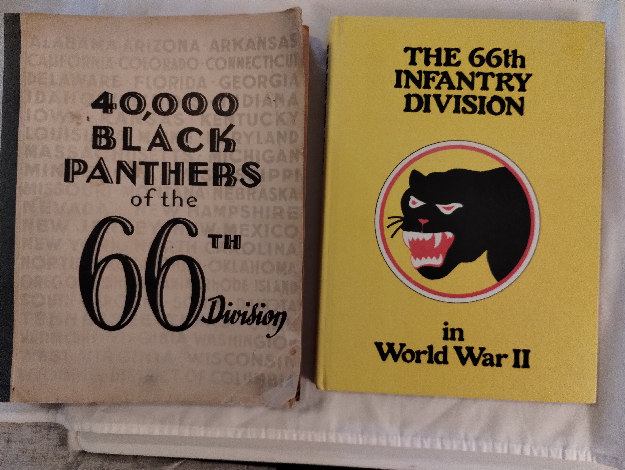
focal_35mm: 28
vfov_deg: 49.9
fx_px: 506
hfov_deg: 63.4
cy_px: 235
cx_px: 312
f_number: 1.8
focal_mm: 4.27
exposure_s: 1/30
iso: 722
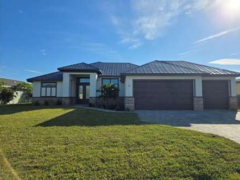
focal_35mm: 25
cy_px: 85
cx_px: 128
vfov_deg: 54.8
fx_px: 173
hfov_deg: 69.4
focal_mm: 6.3
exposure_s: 1/1951
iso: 12
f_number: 1.7
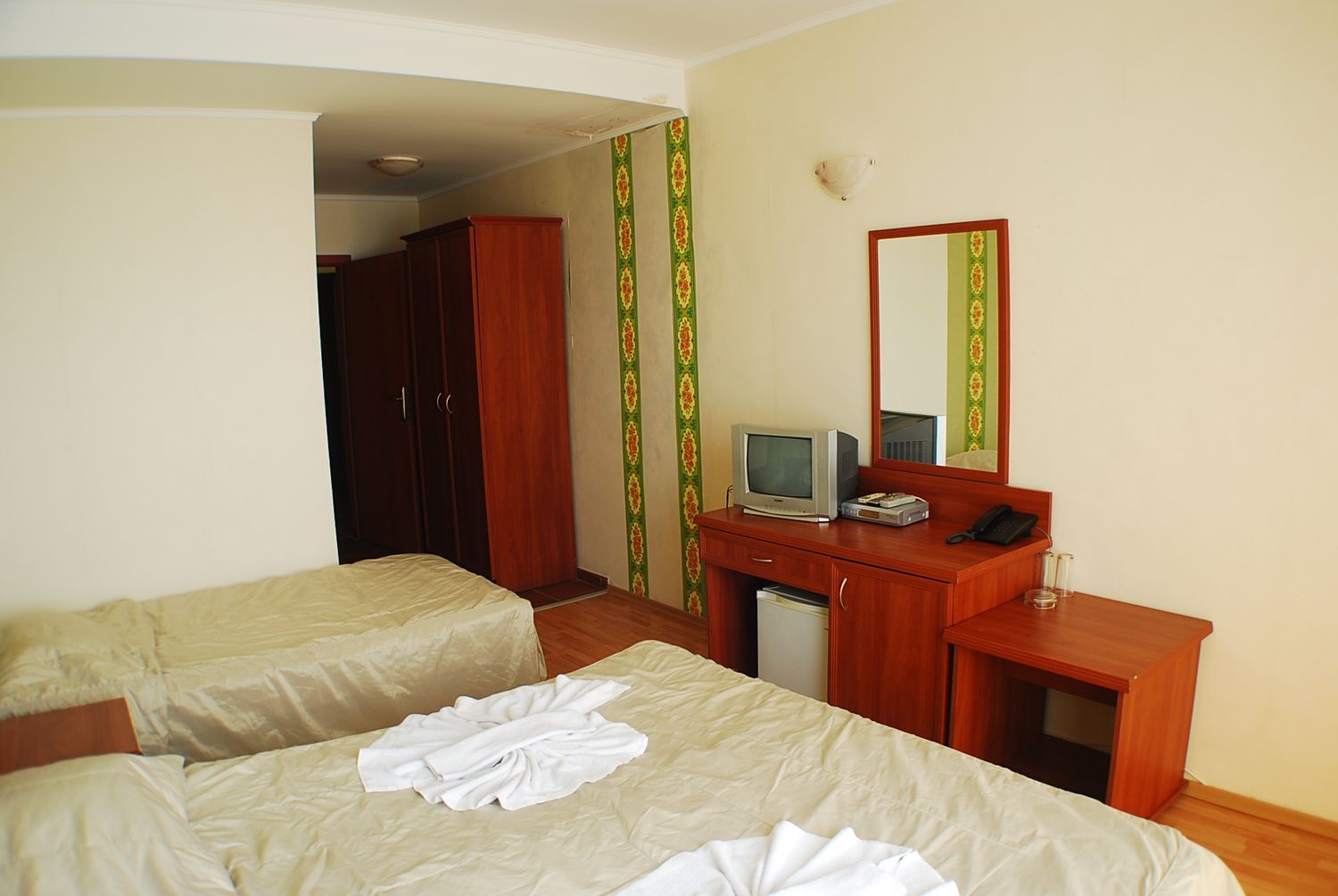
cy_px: 448
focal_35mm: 33
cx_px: 669
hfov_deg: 57.2
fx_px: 1228
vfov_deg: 40.1
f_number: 3.8
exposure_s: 1/25
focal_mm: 22
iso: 100
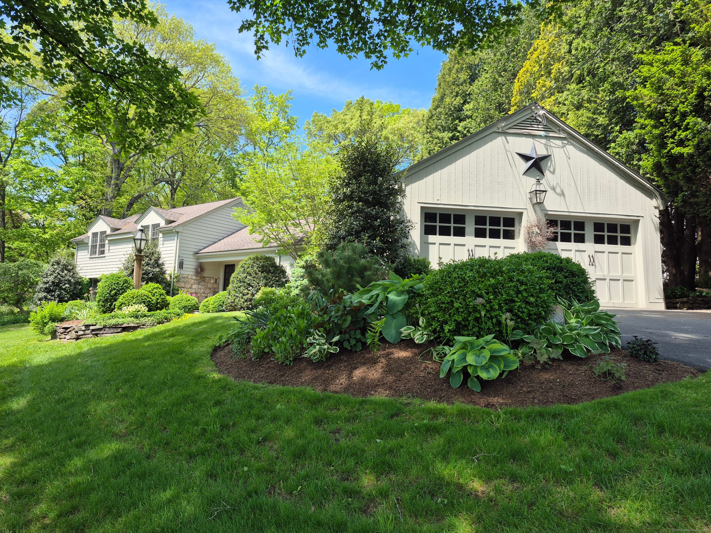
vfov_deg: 58.9
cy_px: 266
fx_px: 472
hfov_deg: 73.9
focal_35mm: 23
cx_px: 356
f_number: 1.8
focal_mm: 5.4
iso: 25
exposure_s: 1/572
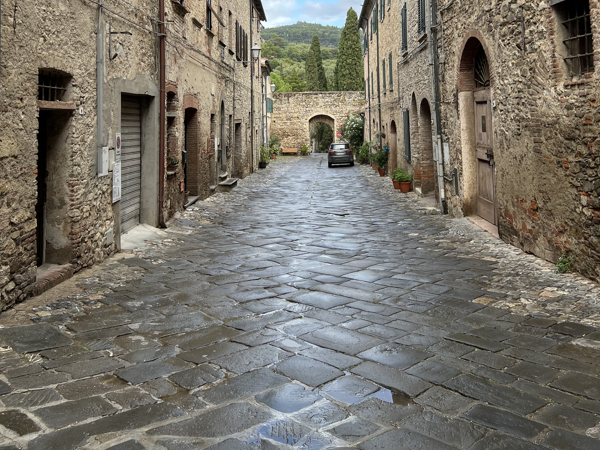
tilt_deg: +2.1
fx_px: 606
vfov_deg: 39.1
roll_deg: +0.8
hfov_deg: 52.6
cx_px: 300
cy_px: 91
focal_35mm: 35
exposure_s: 1/791
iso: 50
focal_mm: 5.7
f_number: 1.5
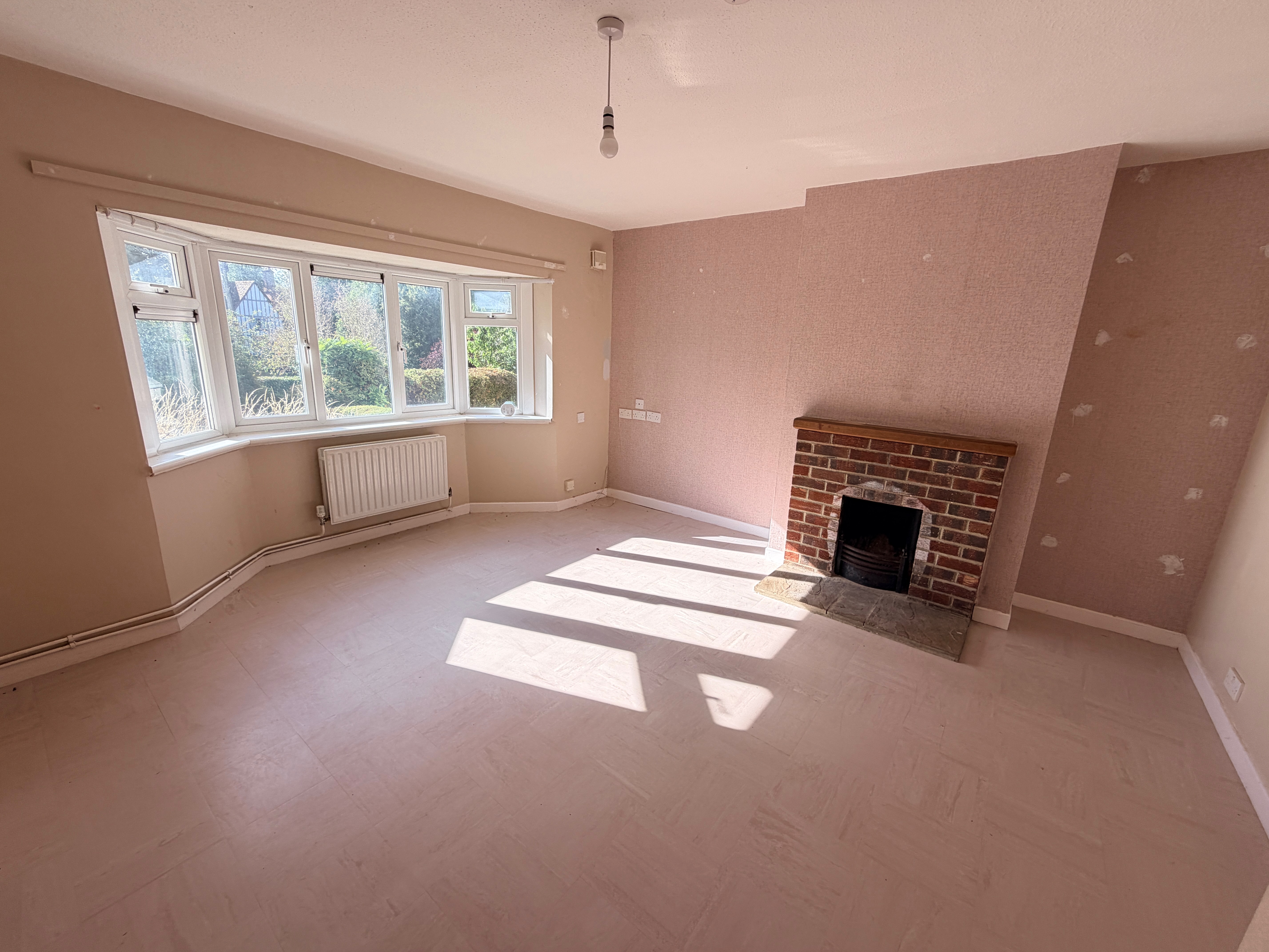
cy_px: 476
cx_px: 634
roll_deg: -1.9
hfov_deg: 102.1
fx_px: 513
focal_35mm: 14
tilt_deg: -15.4
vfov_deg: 85.7
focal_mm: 2.22
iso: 40
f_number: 2.2
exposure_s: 1/228
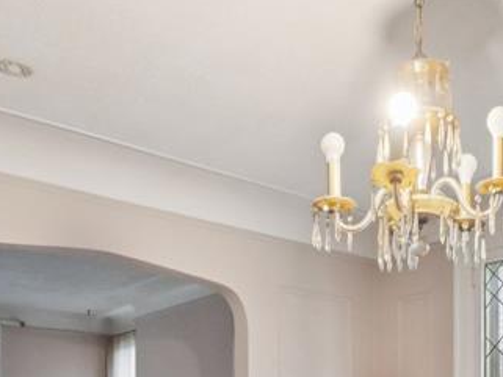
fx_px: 669
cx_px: 335
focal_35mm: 46
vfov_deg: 27.7
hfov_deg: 40.7
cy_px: 452
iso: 4000
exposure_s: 1/30
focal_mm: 10
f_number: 8
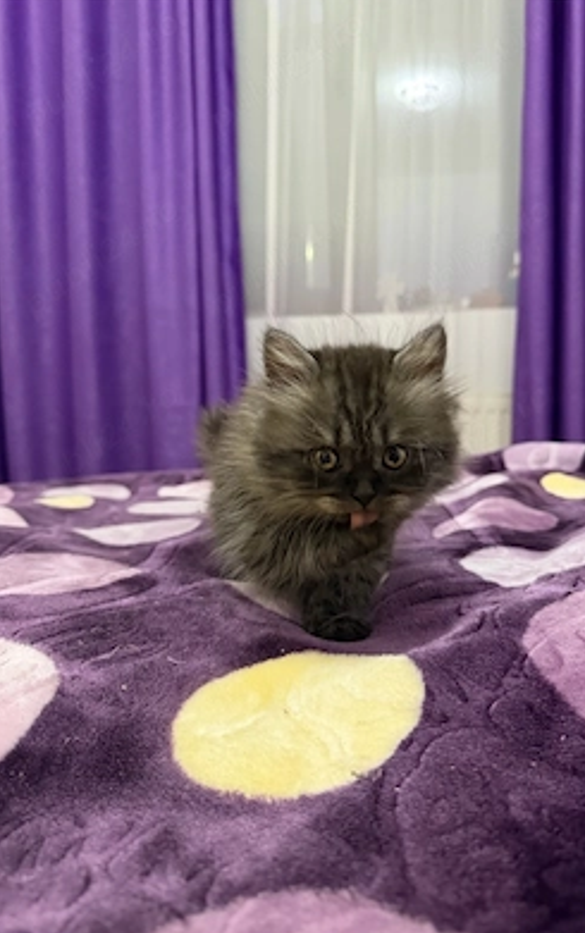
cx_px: 334
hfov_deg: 47.5
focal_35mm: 26
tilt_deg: -5.3
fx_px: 662
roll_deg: +0.3
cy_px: 472
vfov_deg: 70.4
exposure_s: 1/33
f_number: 1.78
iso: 640
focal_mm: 6.76
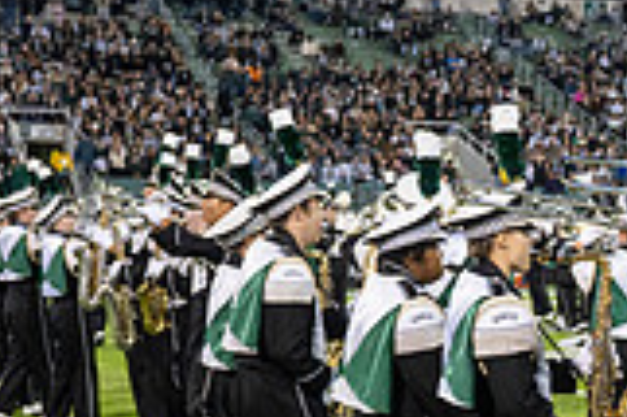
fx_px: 2070
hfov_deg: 15.6
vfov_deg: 11.4
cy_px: 419
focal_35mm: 119
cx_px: 989
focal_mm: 33
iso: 1250
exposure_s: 1/500
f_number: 3.2
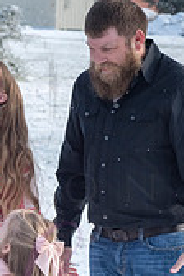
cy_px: 246
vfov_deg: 7.3
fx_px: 2154
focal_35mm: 281
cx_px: -15
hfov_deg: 4.9
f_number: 11
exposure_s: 1/800
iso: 640
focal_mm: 105
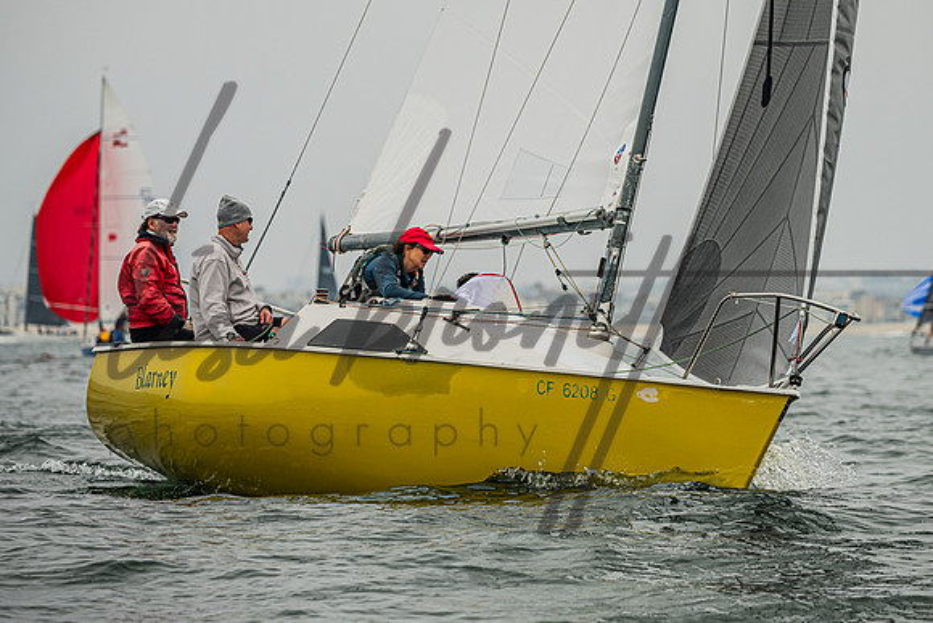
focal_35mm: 263
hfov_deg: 7.8
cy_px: 264
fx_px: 6830
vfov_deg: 5.2
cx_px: 503
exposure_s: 1/4000
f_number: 5
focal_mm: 195
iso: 250
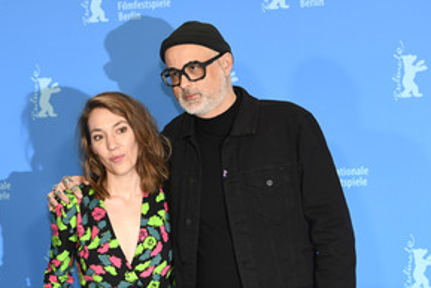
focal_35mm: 117
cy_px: 219
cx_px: 163
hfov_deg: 17.5
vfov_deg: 11.7
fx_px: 1401
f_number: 3.5
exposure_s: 1/320
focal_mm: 75
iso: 800
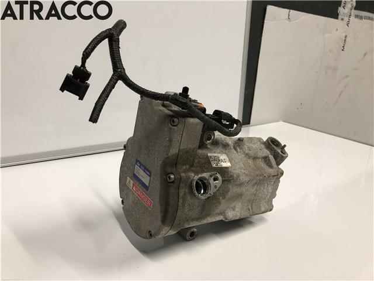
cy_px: 140
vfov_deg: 49.7
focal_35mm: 28
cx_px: 187
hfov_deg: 63.4
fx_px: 303
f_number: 1.8
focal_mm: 3.99
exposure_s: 1/25
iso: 40
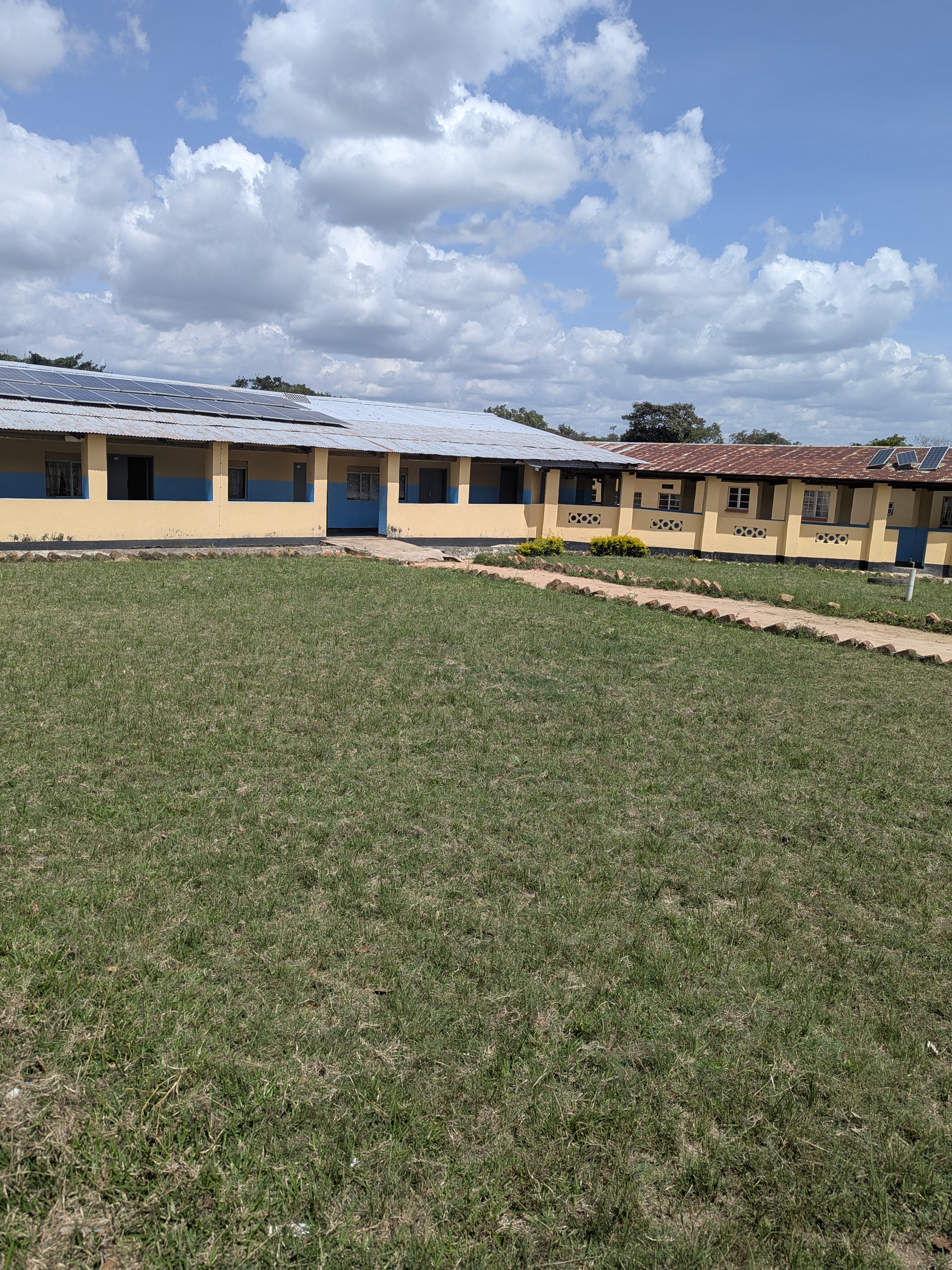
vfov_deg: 69.4
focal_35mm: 25
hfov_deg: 54.9
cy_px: 616
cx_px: 460
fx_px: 917
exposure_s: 1/3145
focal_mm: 6.81
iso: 45
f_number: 1.85
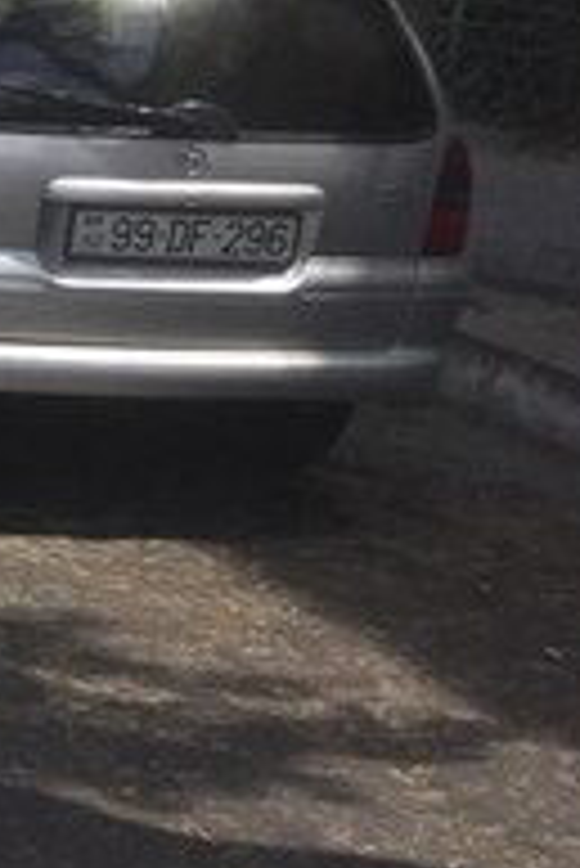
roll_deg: -2.3
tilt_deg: -9.3
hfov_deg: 10.9
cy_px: 569
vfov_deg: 19.8
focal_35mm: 103
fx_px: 2485
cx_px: -890
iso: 32
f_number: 2.2
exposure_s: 1/1236
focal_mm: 4.15
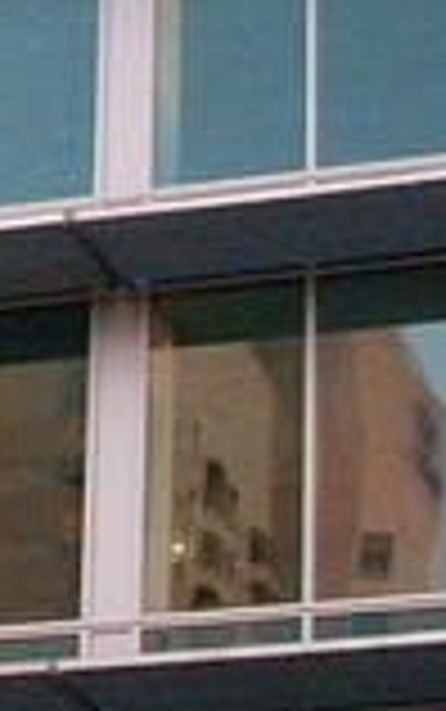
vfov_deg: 10.3
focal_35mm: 204
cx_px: -658
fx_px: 3960
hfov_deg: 6.1
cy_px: 400
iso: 120
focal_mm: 6.3
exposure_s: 1/45
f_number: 2.8
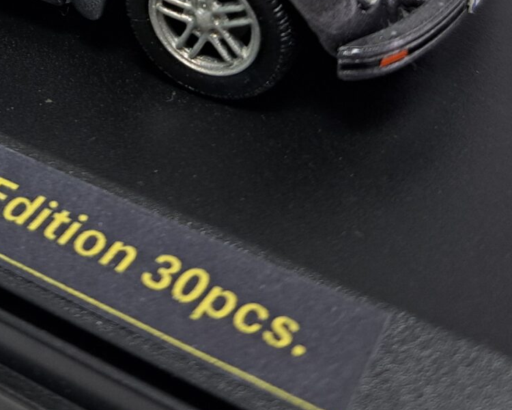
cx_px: 14
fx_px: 1212
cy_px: -215
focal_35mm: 80
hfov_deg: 23.0
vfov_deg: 17.2
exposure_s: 1/60
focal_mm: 5.23
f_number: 1.8
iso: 100
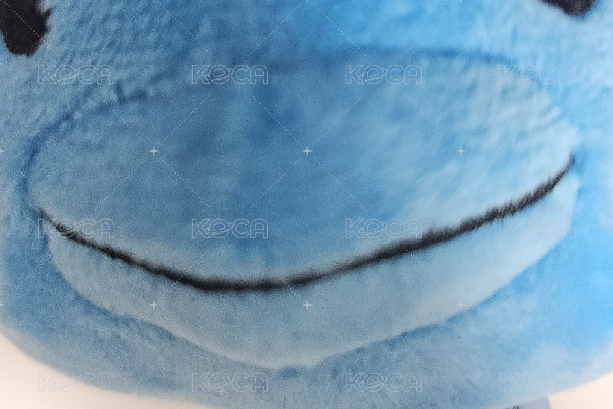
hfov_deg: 58.7
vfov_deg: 39.9
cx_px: 307
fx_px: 545
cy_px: 100
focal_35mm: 32
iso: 800
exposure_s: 1/120
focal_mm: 5.4
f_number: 1.8
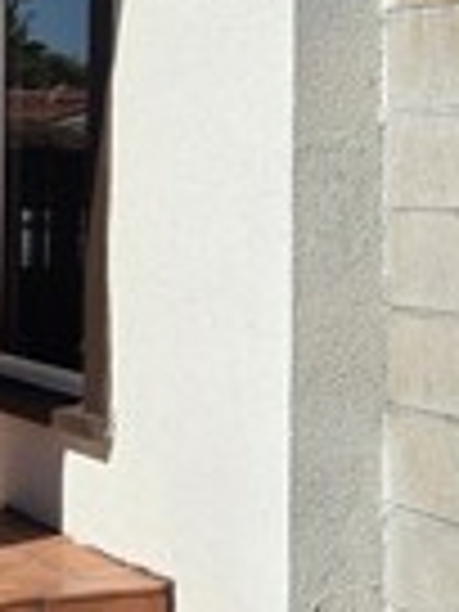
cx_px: 104
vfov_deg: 18.0
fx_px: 1909
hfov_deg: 13.6
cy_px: 76
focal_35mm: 108
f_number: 1.8
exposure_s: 1/7891
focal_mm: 5.4
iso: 64
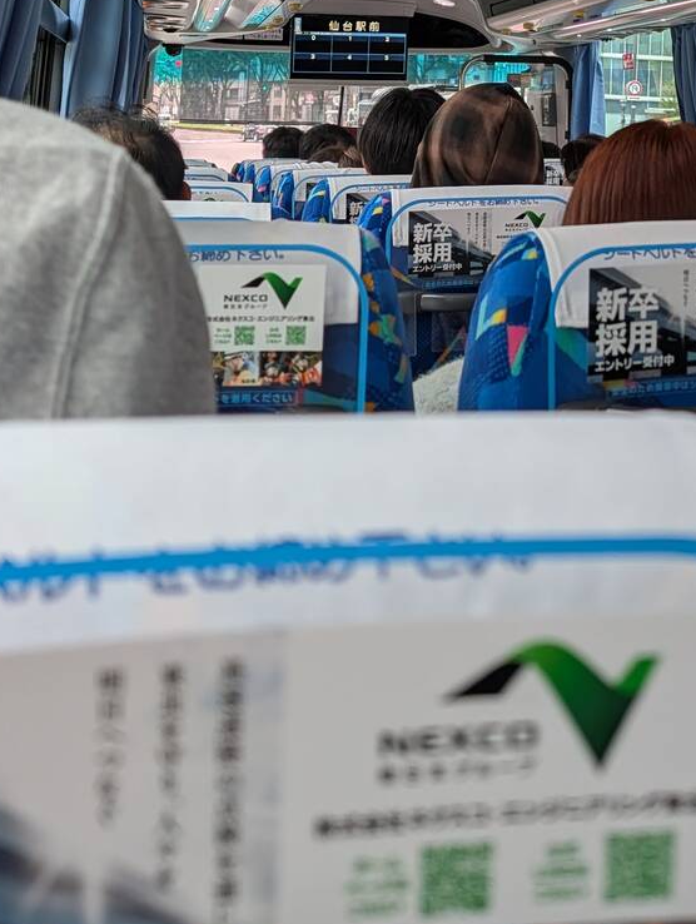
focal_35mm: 52
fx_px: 1390
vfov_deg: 34.1
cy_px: 41
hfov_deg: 27.3
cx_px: 596
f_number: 1.68
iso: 19
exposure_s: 1/235
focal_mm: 6.9
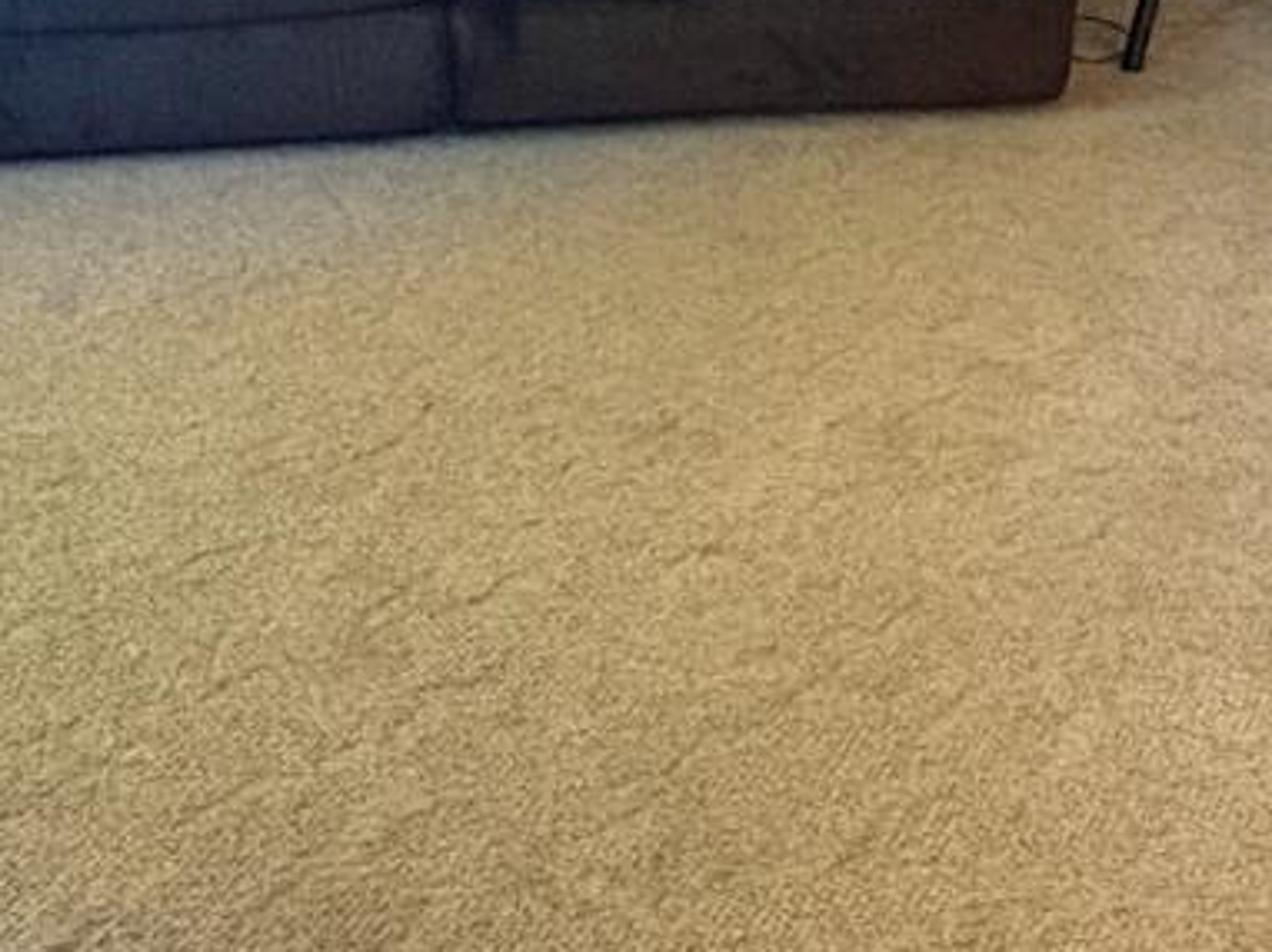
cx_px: 972
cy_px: -305
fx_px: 2020
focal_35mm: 55
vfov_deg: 23.3
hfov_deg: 34.1
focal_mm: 2.22
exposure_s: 1/60
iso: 400
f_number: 2.2
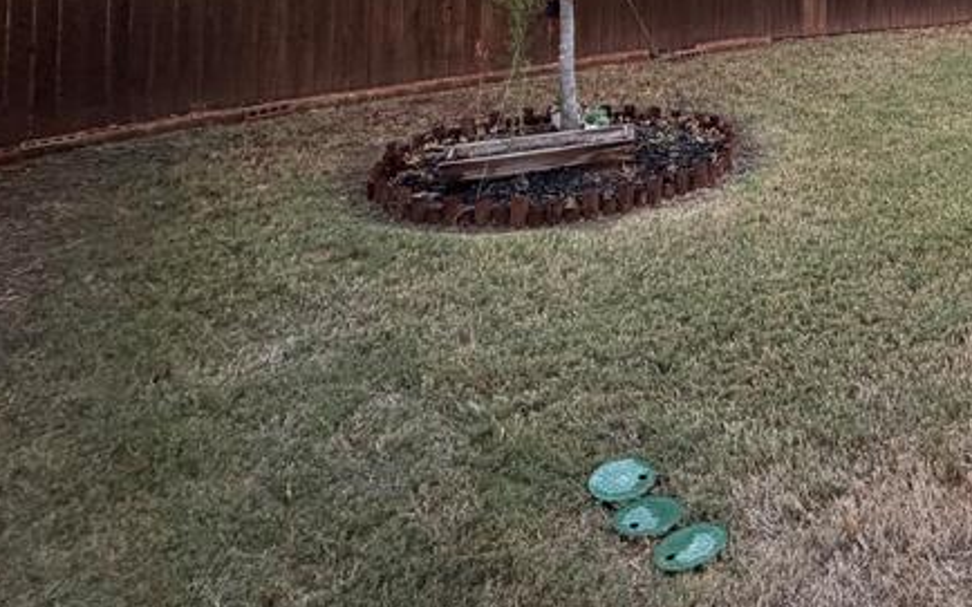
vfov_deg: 31.2
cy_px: -101
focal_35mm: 35
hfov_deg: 45.0
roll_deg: -0.2
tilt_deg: +1.3
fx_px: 927
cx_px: 1012
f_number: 2.2
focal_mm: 2.22
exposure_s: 1/120
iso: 200
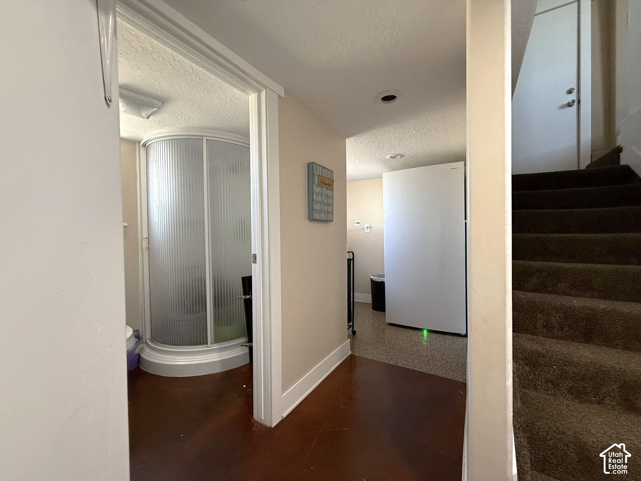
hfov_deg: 102.1
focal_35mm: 14
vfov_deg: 85.7
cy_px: 240
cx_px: 320
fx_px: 259
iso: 320
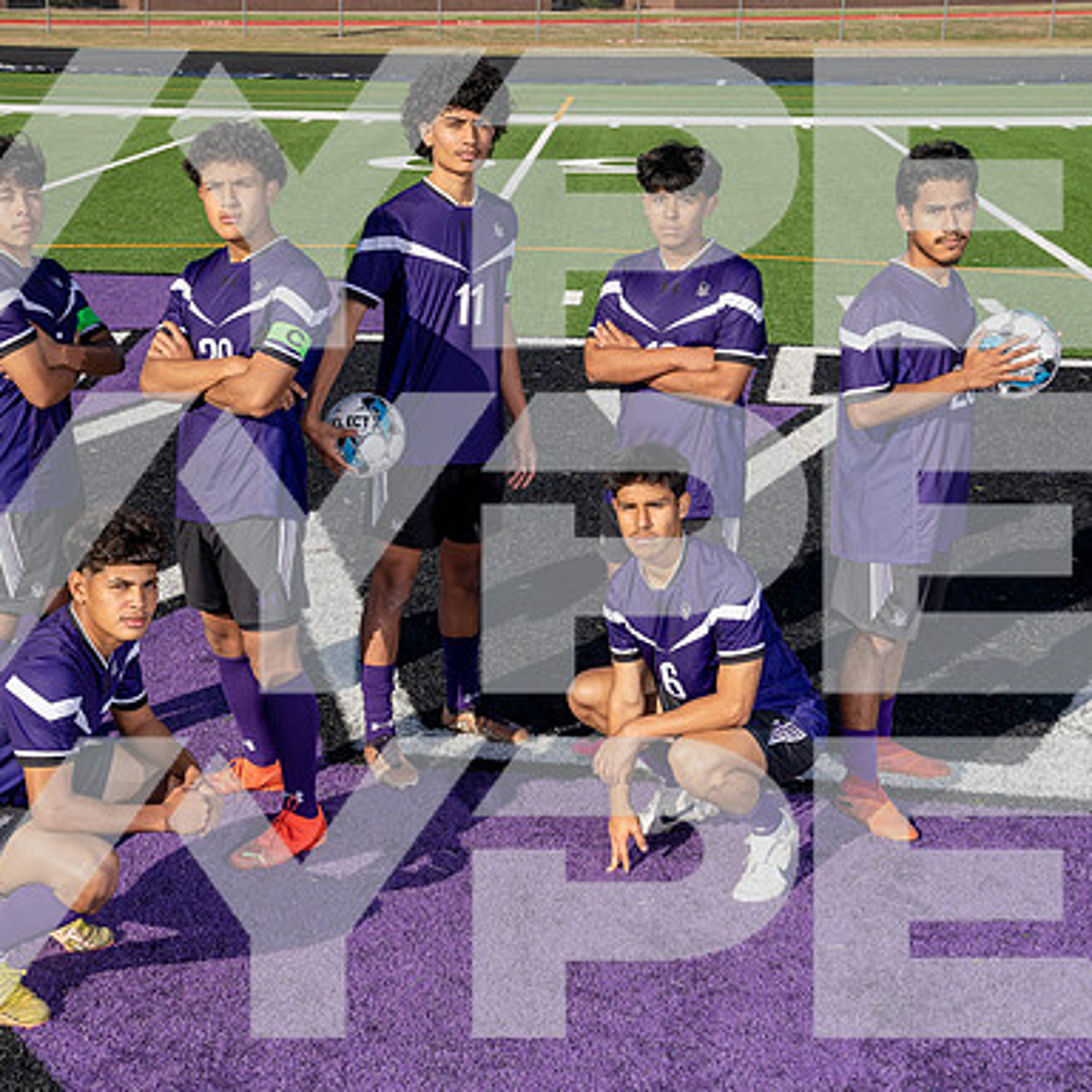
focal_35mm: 59
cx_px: 427
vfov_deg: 29.1
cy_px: 545
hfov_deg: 29.0
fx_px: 2106
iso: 100
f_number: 8
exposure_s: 1/250
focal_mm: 46
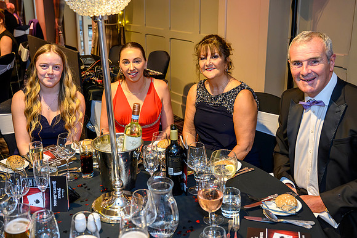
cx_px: 159
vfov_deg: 33.0
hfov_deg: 47.9
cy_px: 106
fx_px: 401
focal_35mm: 40
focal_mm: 35
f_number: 4
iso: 10000
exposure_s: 1/125
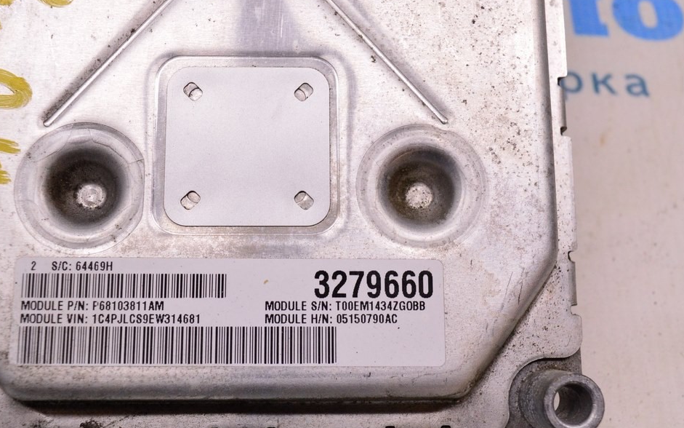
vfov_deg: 30.8
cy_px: 240
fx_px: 775
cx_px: 317
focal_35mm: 42
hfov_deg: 47.6
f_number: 8
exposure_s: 1/125
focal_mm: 25
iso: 1600
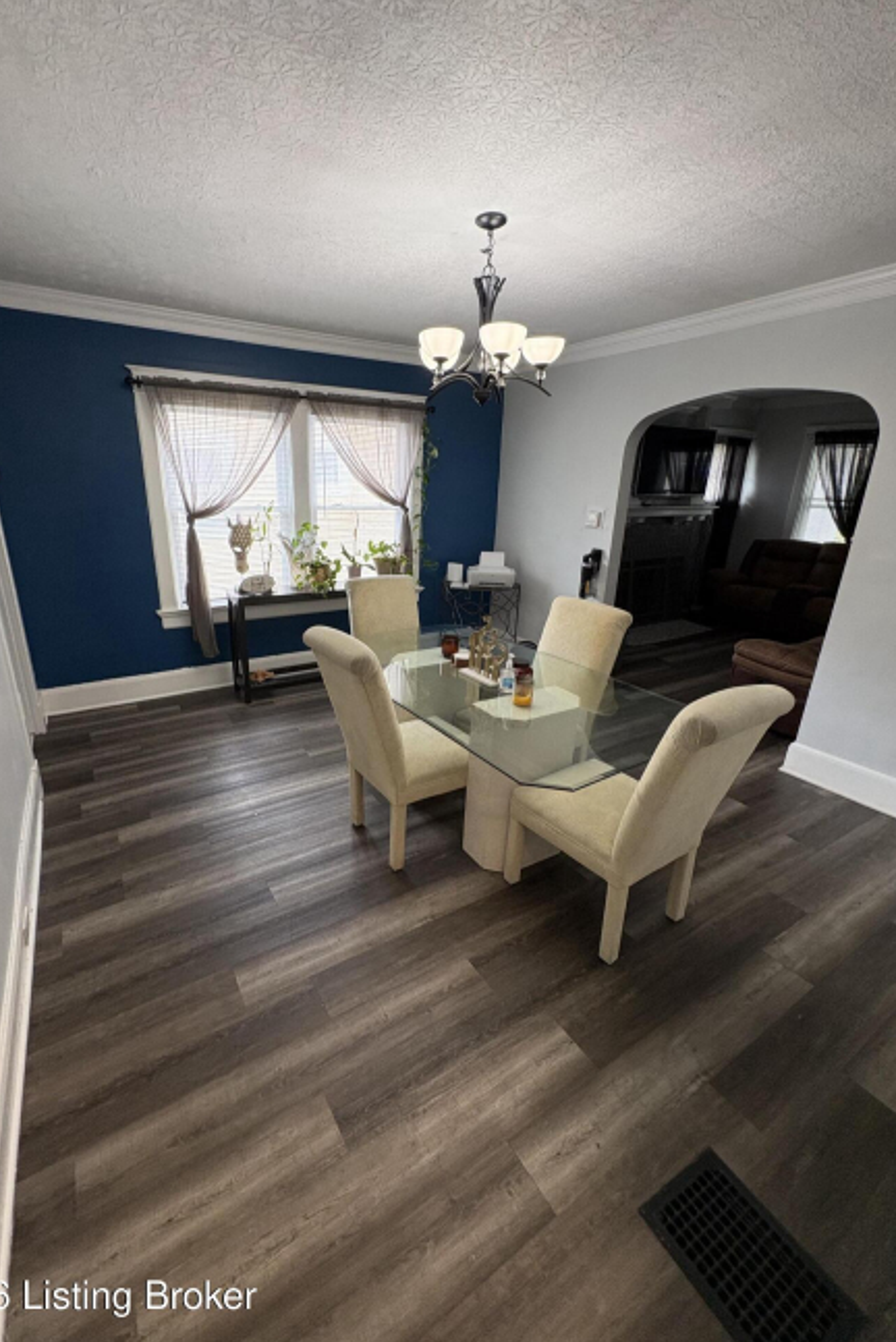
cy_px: 667
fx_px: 559
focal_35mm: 15
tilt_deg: -16.8
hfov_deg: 77.2
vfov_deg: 100.4
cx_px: 411
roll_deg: -1.1
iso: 250
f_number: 2.2
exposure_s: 1/60
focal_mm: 2.22
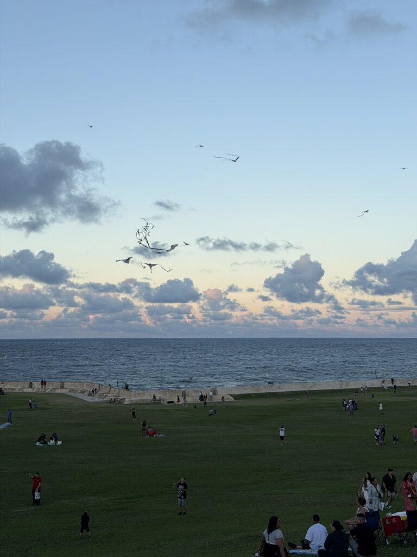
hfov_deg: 30.3
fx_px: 771
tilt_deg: +3.5
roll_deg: +0.8
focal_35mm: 48
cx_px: 208
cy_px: 278
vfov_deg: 39.7
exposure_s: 1/1085
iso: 64
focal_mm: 6.76
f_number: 1.78
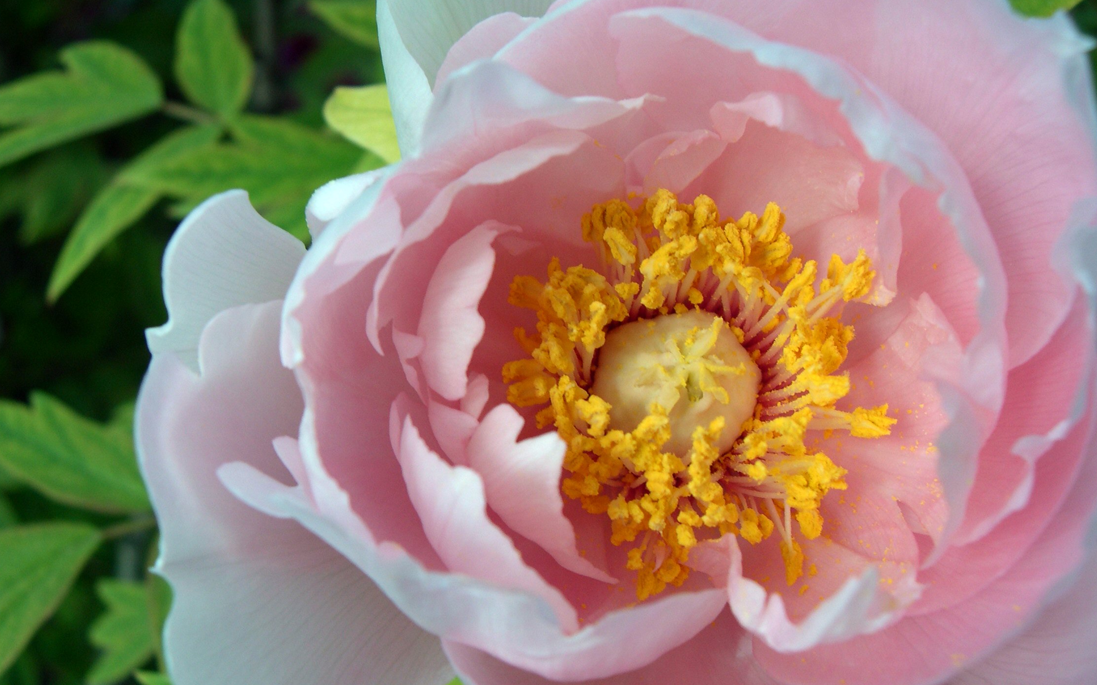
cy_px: 373
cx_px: 544
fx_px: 1226
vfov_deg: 31.2
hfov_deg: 48.2
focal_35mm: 41
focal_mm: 8
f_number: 7.6
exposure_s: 1/97.3
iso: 100
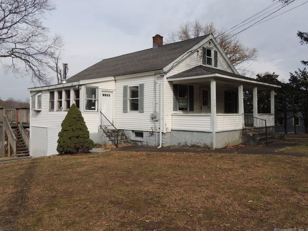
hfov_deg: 58.3
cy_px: 114
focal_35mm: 31
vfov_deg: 45.4
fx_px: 276
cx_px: 159
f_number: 3.1
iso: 100
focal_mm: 5.3
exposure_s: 1/1250
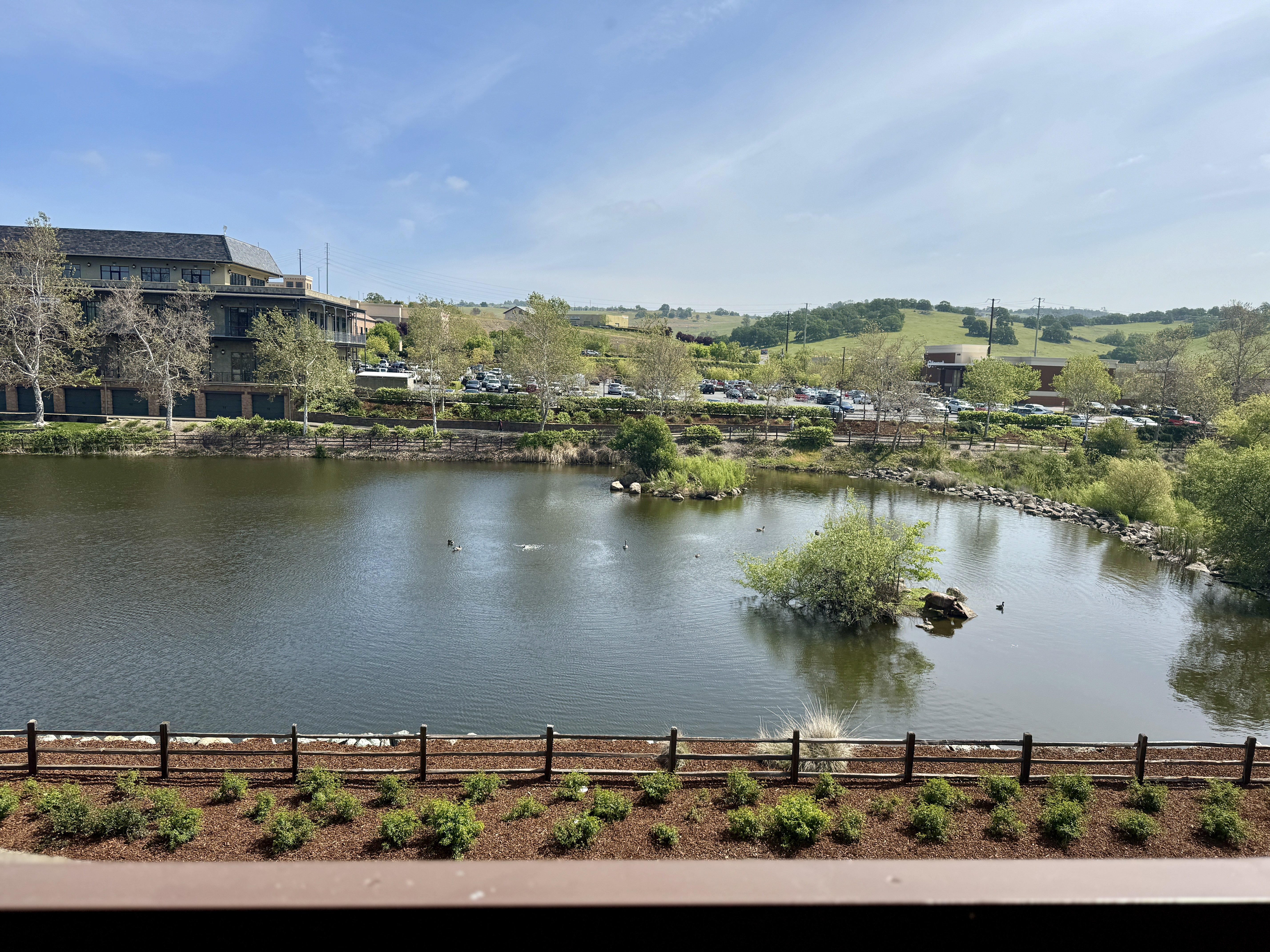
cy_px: 476
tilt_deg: -8.5
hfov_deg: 71.6
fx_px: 881
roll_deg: -2.5
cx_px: 635
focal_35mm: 24
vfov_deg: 56.8
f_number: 1.78
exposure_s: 1/5348
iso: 80
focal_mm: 6.76
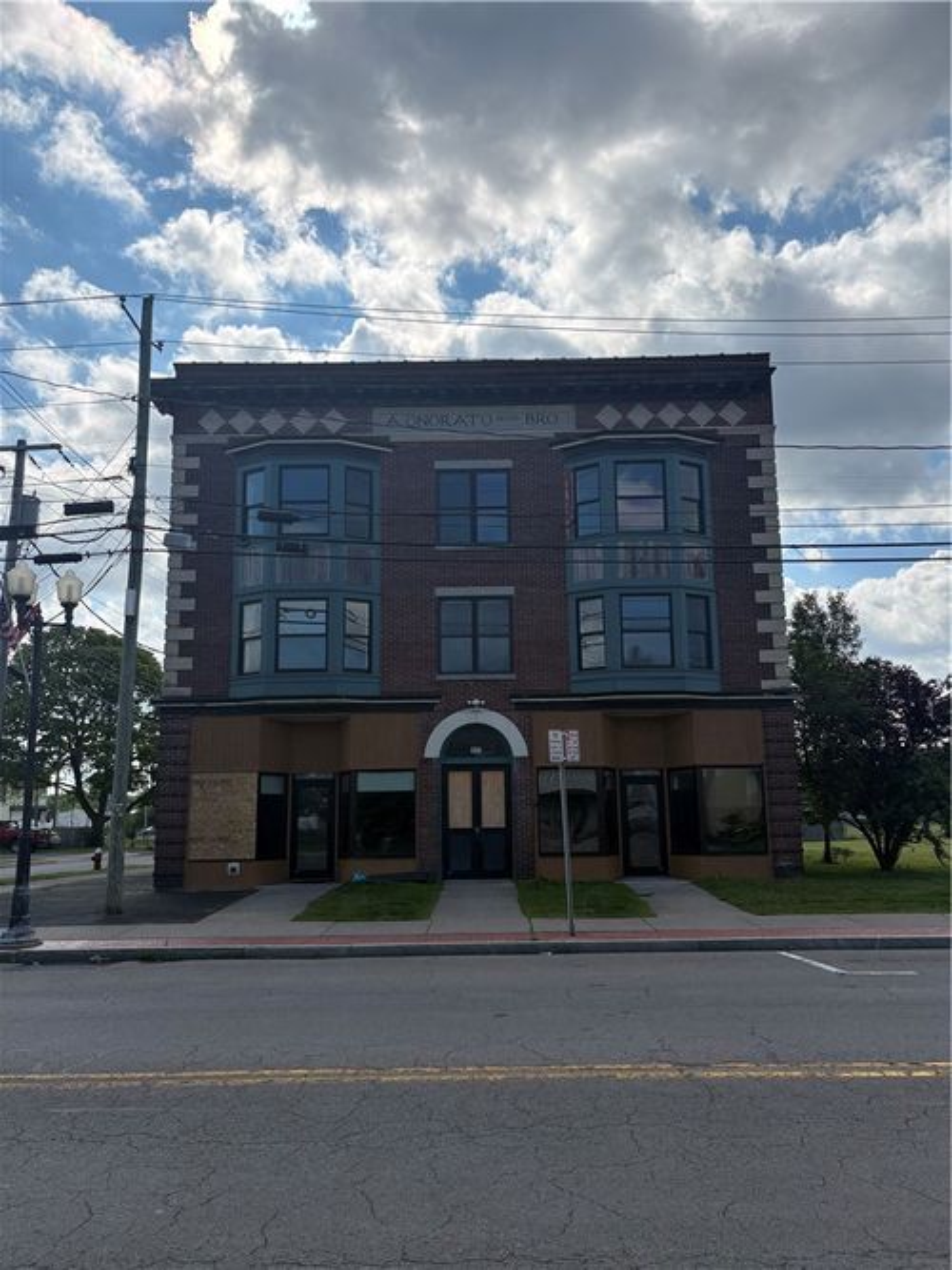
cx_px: 476
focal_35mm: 26
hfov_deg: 53.0
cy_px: 635
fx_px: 954
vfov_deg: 67.3
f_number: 1.6
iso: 64
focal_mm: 5.96
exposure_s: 1/7813
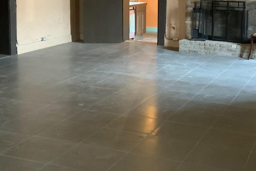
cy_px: 40
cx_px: 149
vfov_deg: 21.0
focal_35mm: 64
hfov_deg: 31.4
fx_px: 455
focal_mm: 3
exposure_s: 1/30
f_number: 1.8
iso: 400
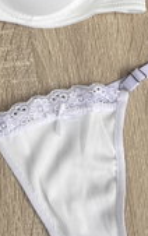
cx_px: -11
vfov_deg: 22.2
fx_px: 560
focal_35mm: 87
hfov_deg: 14.7
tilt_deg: -77.7
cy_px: -38
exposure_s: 1/387
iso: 50
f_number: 1.5
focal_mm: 5.7
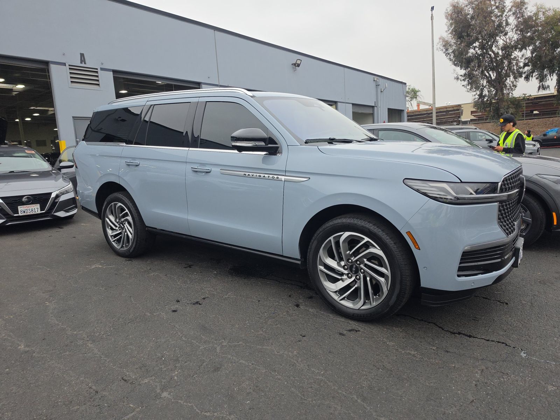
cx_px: 280
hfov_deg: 73.9
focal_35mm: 23
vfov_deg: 58.9
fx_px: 372
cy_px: 210
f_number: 1.4
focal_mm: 6.5
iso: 63
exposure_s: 1/1618
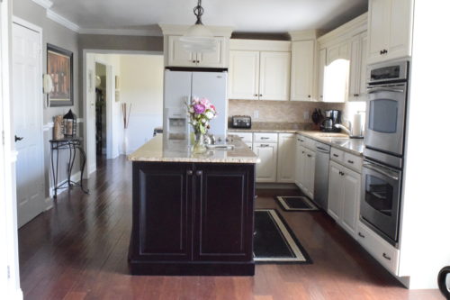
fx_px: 450
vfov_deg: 36.8
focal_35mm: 36
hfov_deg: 53.1
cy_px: 150
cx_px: 225
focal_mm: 24
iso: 12800
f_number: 22
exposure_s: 1/15
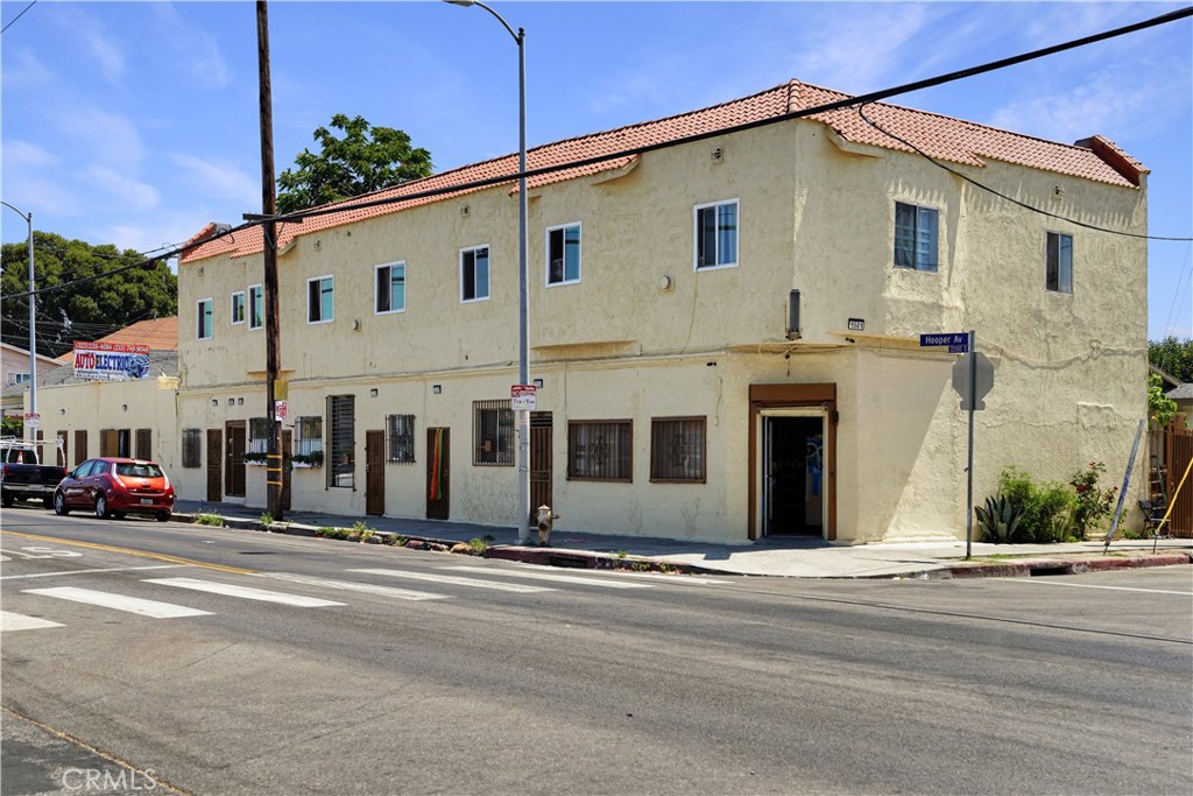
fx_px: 1442
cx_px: 596
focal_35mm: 44
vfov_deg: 30.9
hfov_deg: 45.0
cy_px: 398
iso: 100
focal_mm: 29
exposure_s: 1/100
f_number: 7.1
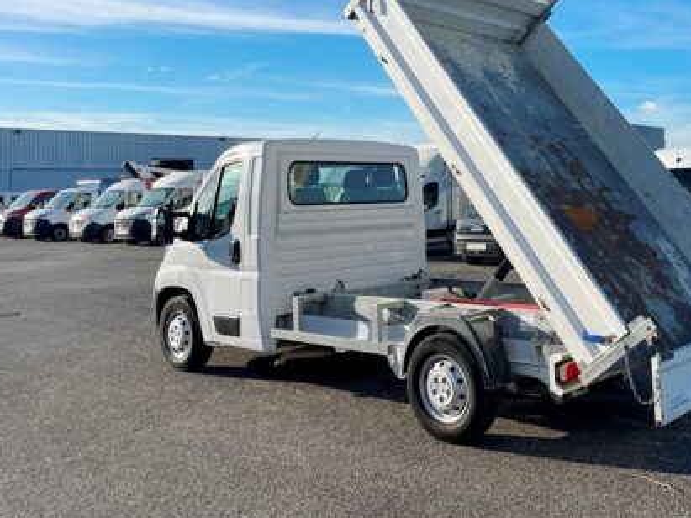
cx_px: 477
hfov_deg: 47.9
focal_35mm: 38
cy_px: 161
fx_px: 758
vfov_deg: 37.2
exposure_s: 1/3125
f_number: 1.6
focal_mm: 4.2
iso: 32
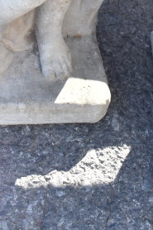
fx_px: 662
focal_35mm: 104
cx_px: 67
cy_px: -110
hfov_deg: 13.2
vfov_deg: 17.7
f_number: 5.6
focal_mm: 21
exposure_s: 1/125
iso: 200
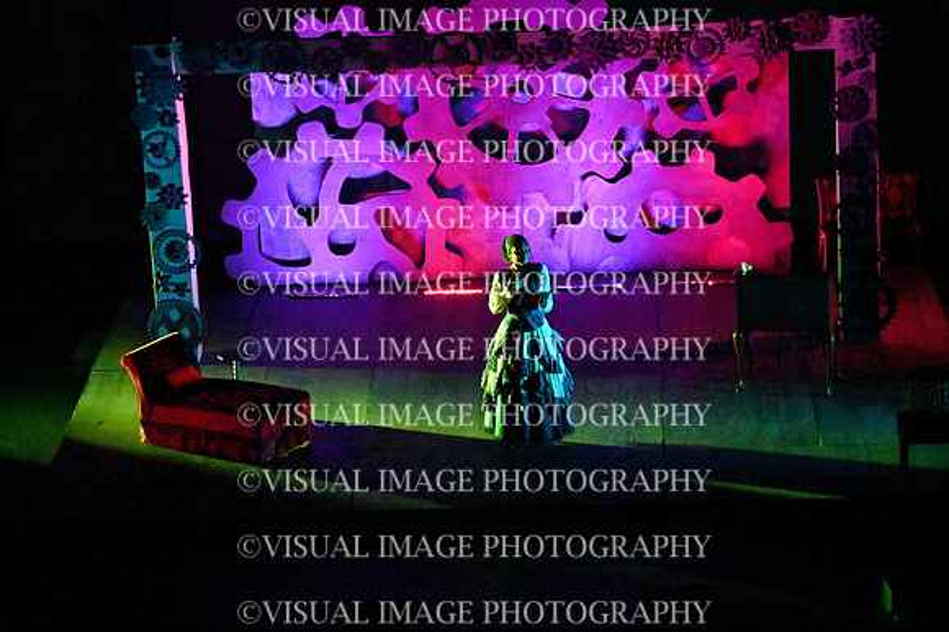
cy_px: 316
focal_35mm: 135
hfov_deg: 15.2
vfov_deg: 10.1
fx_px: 3557
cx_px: 474
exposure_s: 1/125
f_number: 6.3
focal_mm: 135
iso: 32000
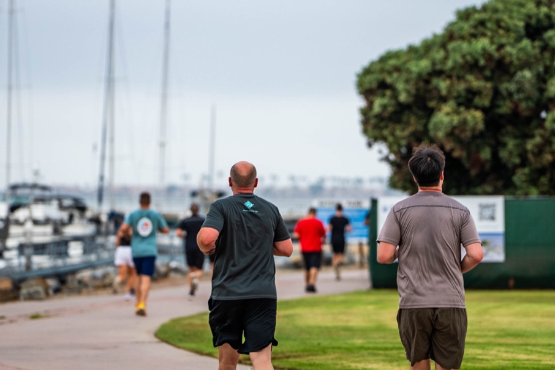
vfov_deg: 5.2
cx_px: 282
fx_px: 4087
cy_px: 188
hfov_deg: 7.8
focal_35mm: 265
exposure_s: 1/200
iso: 800
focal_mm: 150
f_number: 2.8
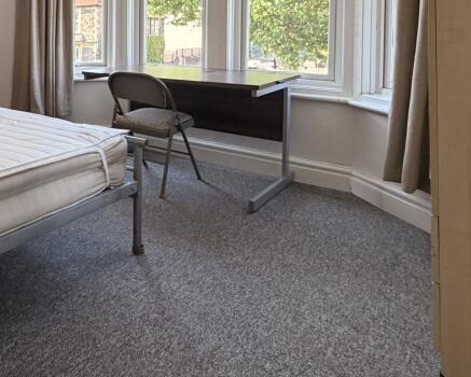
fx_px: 446
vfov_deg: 42.6
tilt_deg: -1.5
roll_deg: -0.3
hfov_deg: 48.8
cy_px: 48
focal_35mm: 32
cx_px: 34
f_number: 2.2
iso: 250
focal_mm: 2.22
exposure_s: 1/121
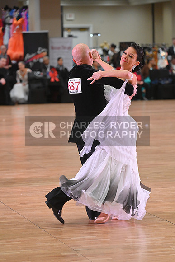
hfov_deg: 9.5
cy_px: 131
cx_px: 88
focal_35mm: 145
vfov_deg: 14.2
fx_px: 1057
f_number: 5
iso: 3200
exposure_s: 1/400
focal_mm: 145
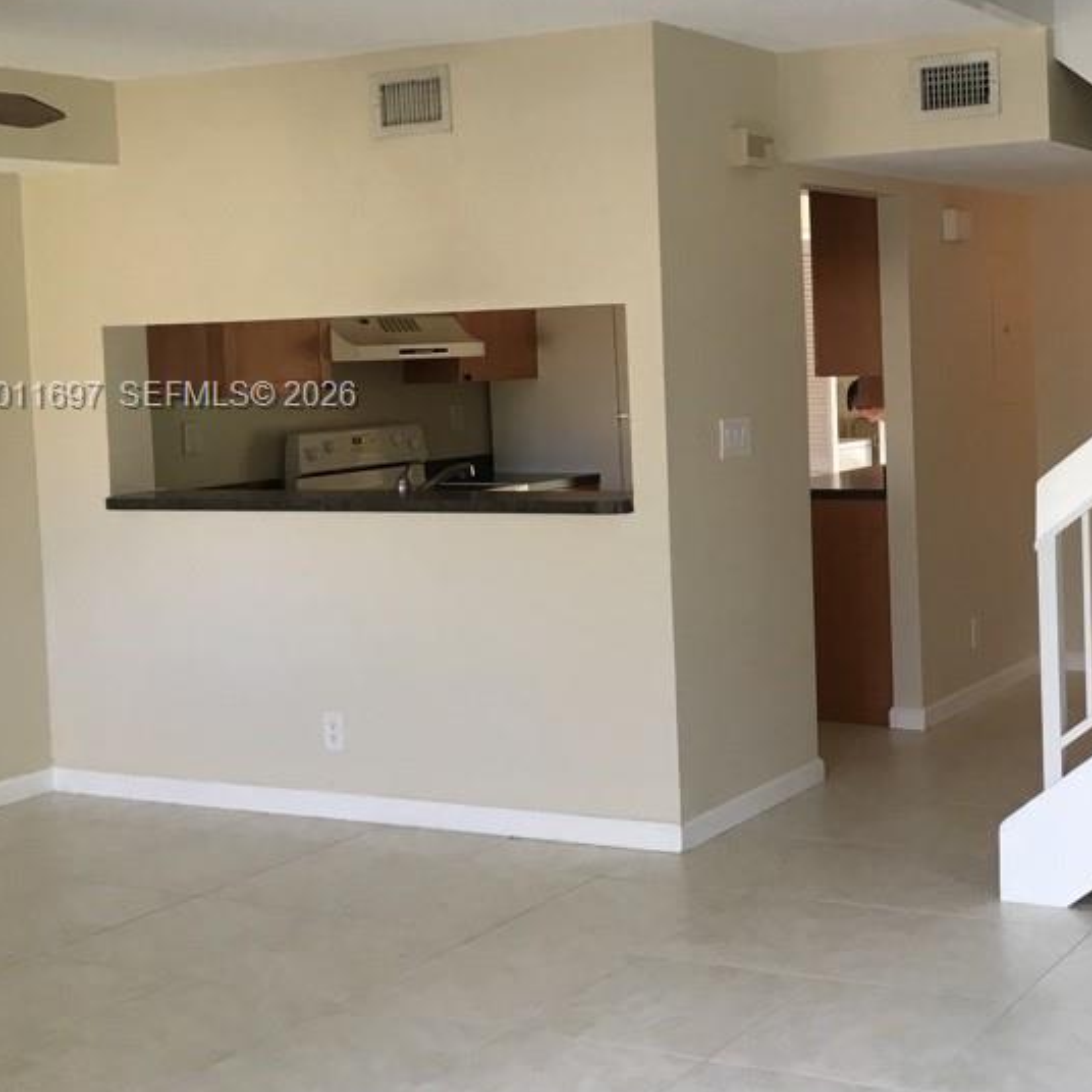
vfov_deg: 34.5
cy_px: 397
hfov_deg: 33.0
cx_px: 970
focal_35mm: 49
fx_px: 1749
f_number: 2.2
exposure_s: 1/30
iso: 64
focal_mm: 4.15
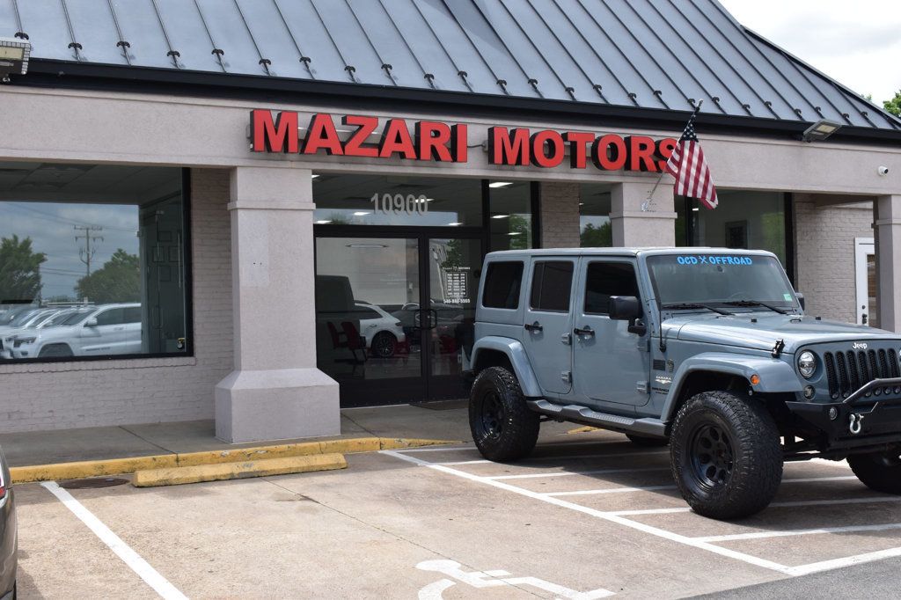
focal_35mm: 44
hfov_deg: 45.0
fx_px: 1088
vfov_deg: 30.8
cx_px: 450
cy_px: 300
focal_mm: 29
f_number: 11
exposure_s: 1/400
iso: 400
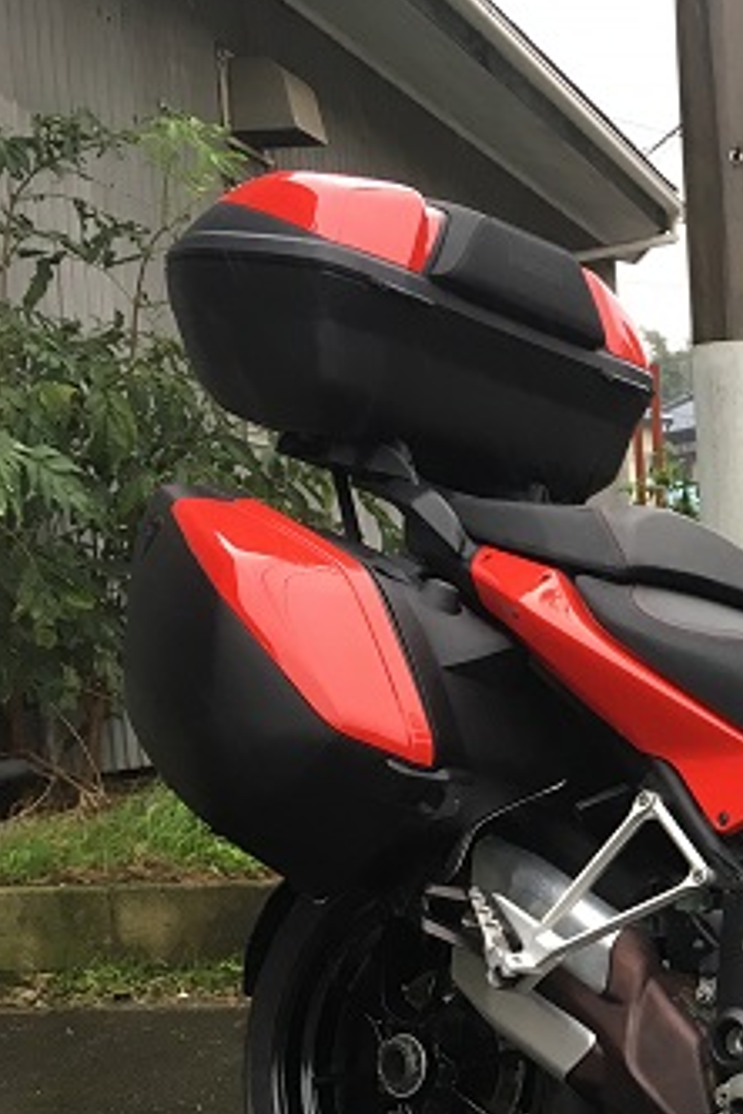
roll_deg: +0.6
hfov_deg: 18.8
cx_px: 1098
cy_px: 861
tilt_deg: -4.9
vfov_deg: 30.8
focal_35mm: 64
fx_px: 1981
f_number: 2.2
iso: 25
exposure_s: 1/30
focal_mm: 4.15
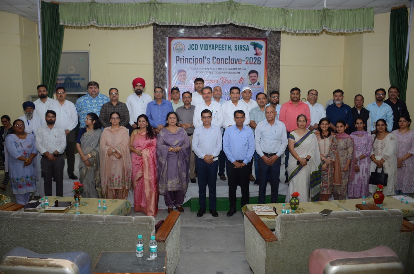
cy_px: 137
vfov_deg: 43.4
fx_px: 344
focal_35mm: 30
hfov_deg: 62.0
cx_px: 207
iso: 500
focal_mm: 20
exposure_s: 1/160
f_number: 3.5
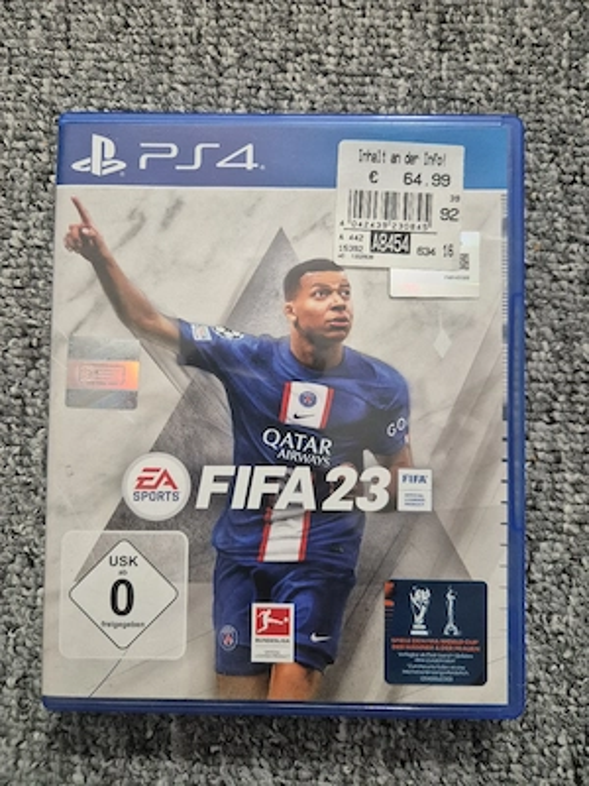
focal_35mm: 23
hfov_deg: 58.9
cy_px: 393
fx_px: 522
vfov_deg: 73.9
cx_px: 294
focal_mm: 5.4
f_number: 1.8
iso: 800
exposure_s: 1/100
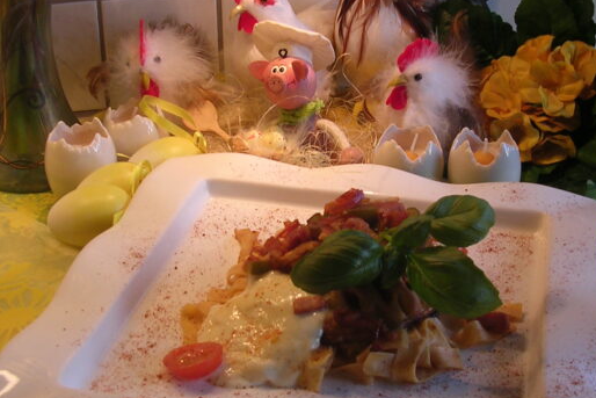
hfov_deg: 33.8
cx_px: 351
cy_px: 181
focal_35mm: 59
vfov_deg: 23.0
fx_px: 977
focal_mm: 5.8
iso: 100
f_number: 2.8
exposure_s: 1/44.9
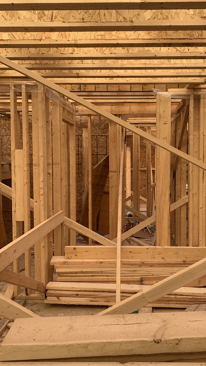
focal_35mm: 31
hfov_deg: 37.5
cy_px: 175
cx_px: 131
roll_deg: -0.1
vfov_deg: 62.6
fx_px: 301
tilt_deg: -2.5
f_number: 1.8
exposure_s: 1/555
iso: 25
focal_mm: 4.25
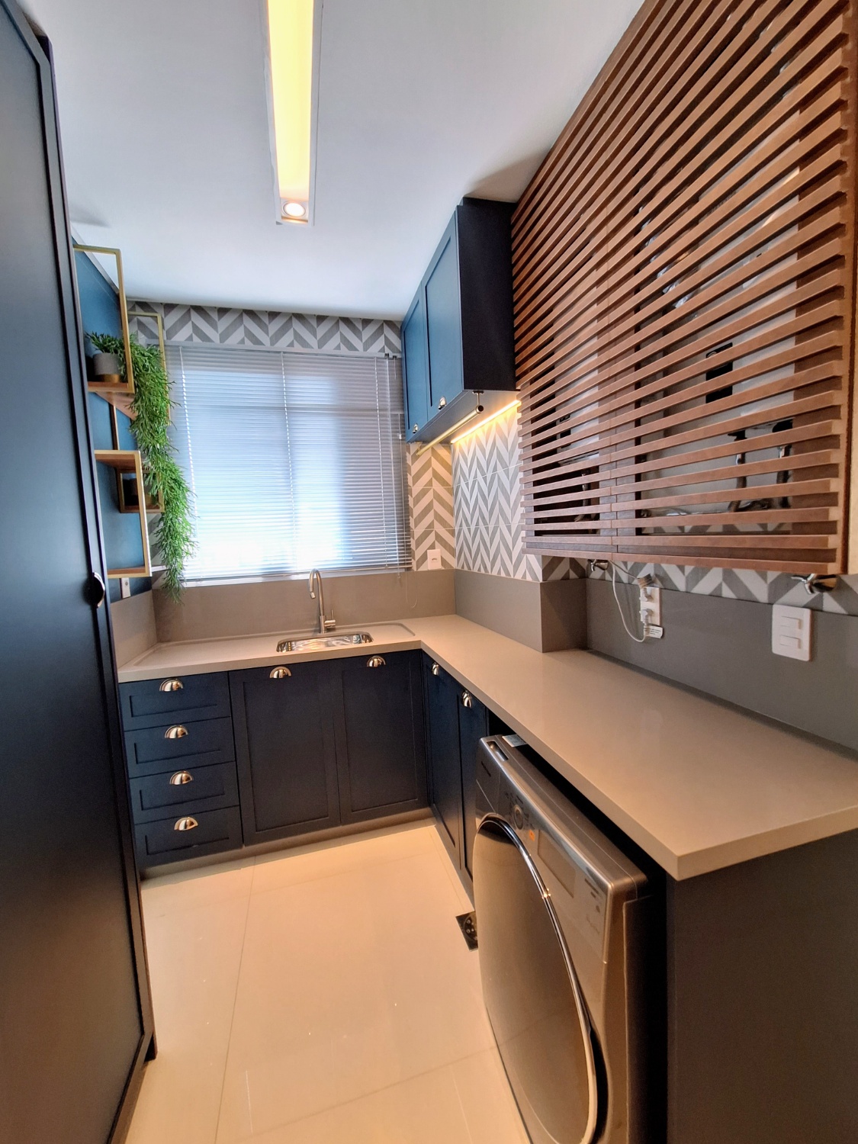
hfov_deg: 89.9
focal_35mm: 13
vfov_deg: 106.2
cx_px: 429
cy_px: 572
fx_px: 430
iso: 64
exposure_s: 1/50
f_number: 2.2
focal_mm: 1.74
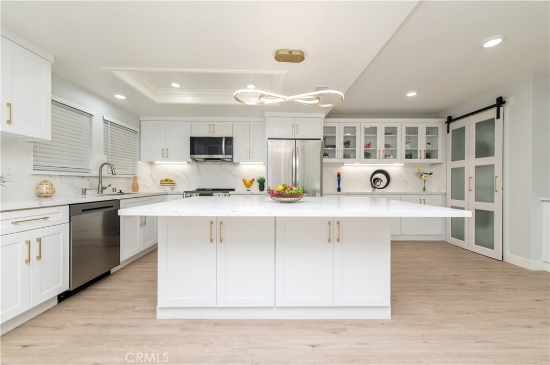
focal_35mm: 14
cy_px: 182
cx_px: 275
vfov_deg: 81.1
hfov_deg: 104.3
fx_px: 214
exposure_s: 1/80
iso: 200
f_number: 4.5
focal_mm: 14
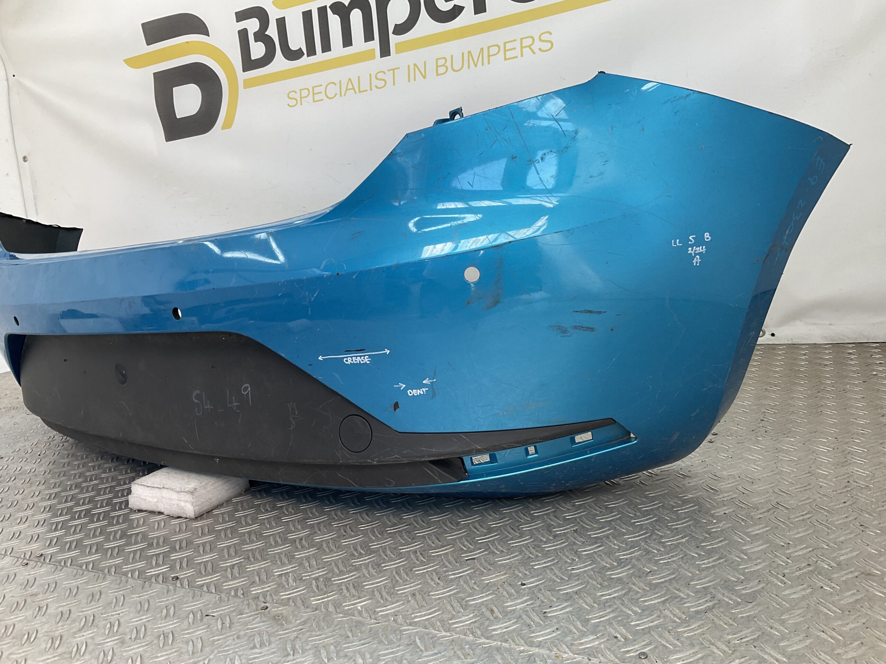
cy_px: 332
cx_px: 443
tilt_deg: -12.4
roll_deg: +7.0
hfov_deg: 61.7
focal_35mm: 29
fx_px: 742
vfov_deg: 48.2
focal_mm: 3
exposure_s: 1/117
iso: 16
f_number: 1.8
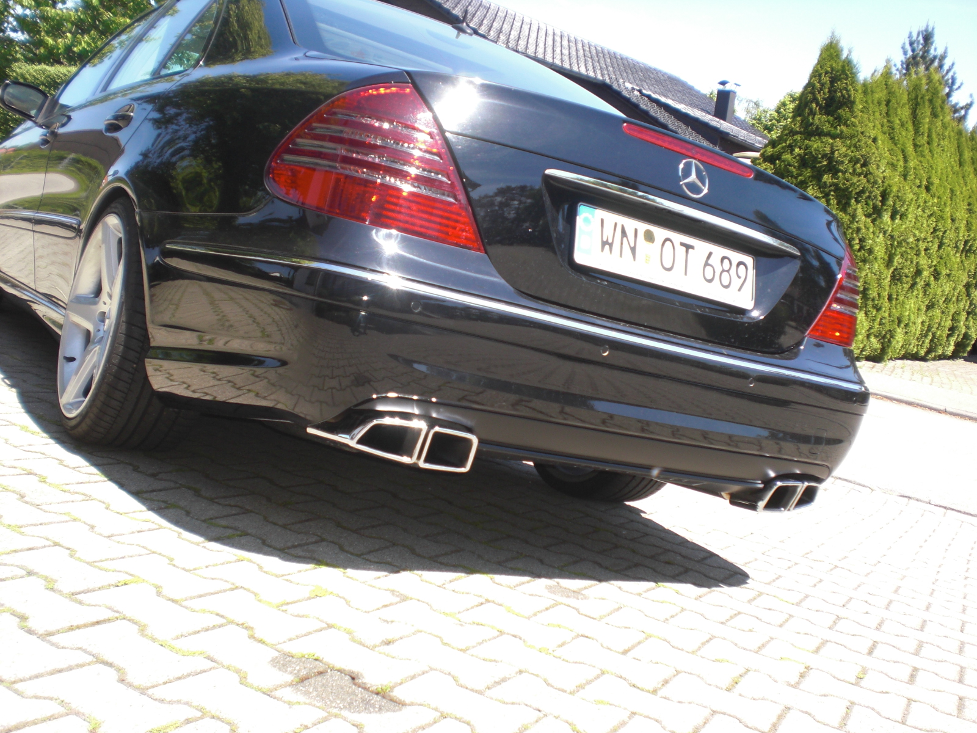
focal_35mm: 38
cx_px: 488
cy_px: 366
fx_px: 1073
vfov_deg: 37.7
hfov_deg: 49.0
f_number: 3.1
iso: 64
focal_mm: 6.3
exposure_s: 1/250
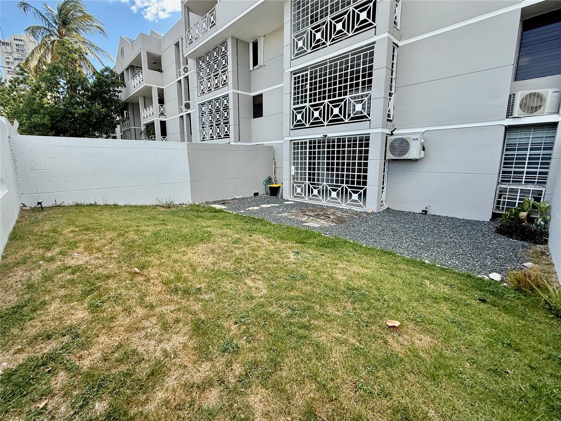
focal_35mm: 14
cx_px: 280
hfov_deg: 102.1
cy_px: 210
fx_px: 227
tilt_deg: -8.6
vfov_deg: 85.7
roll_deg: +0.6
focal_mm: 2.22
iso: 50
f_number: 2.2
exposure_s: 1/479
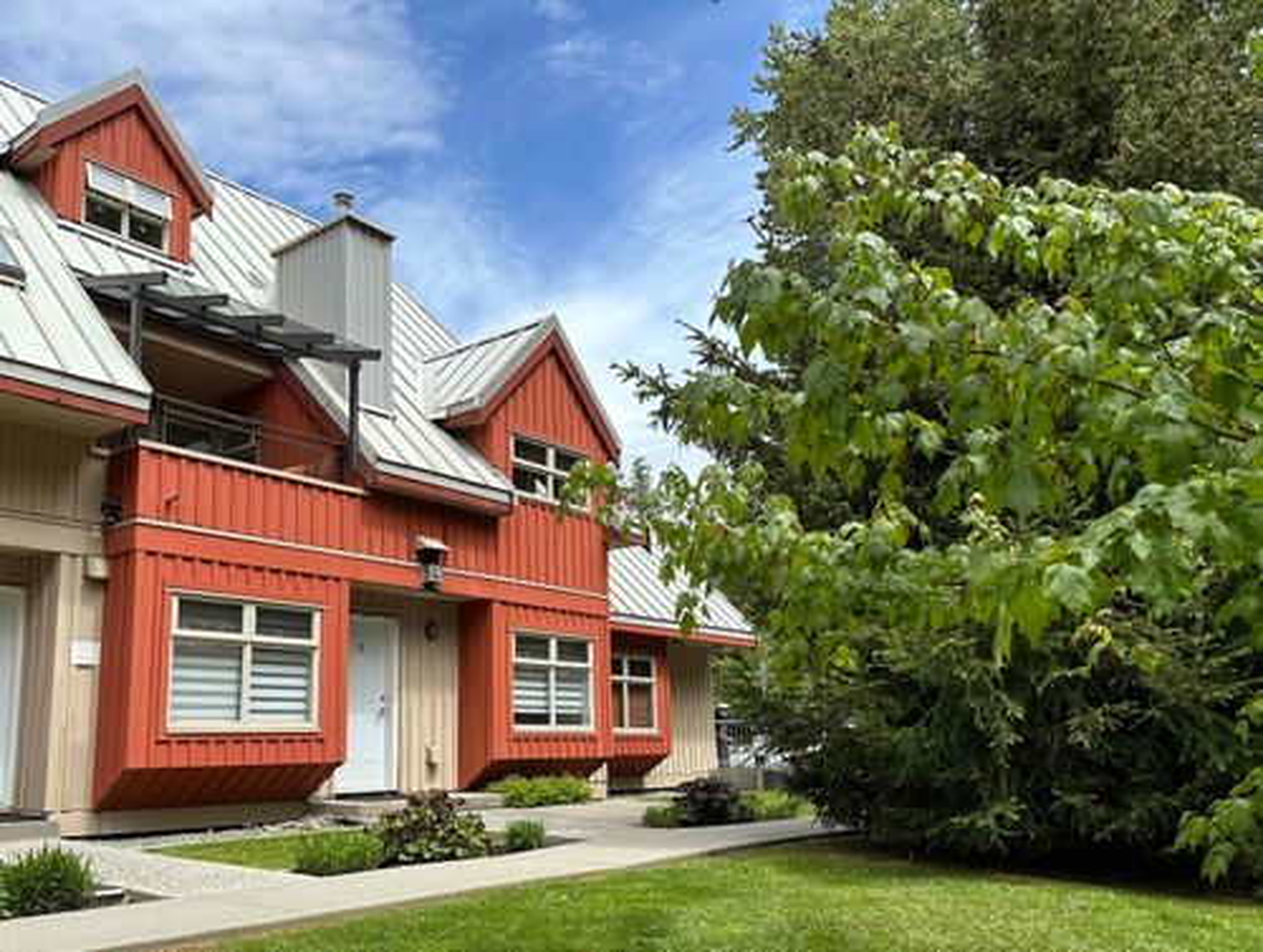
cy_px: 476
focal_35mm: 24
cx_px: 632
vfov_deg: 57.0
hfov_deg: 71.5
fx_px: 877
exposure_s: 1/3247
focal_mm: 6.86
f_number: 1.78
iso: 80
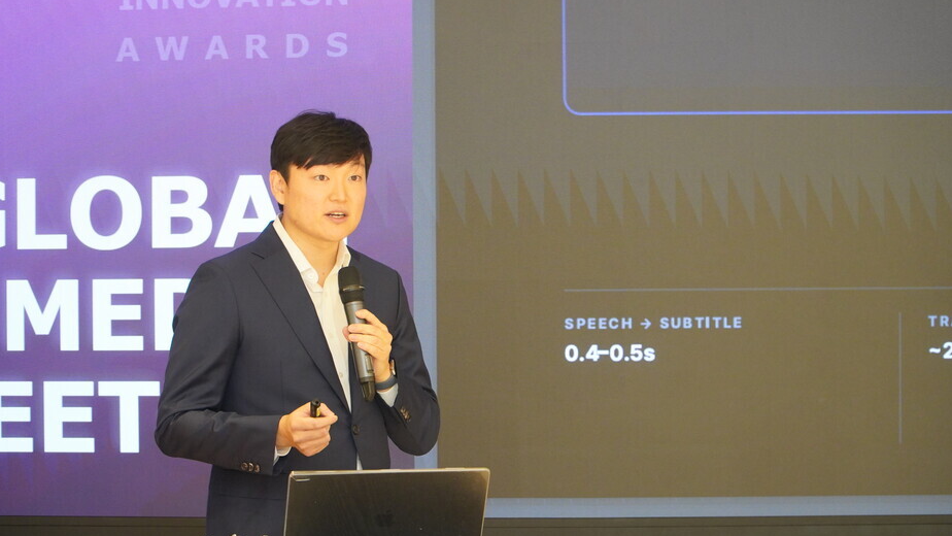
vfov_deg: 8.3
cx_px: 462
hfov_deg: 14.6
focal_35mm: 147
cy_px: 302
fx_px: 3711
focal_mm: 90
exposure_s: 1/160
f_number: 4
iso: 2000
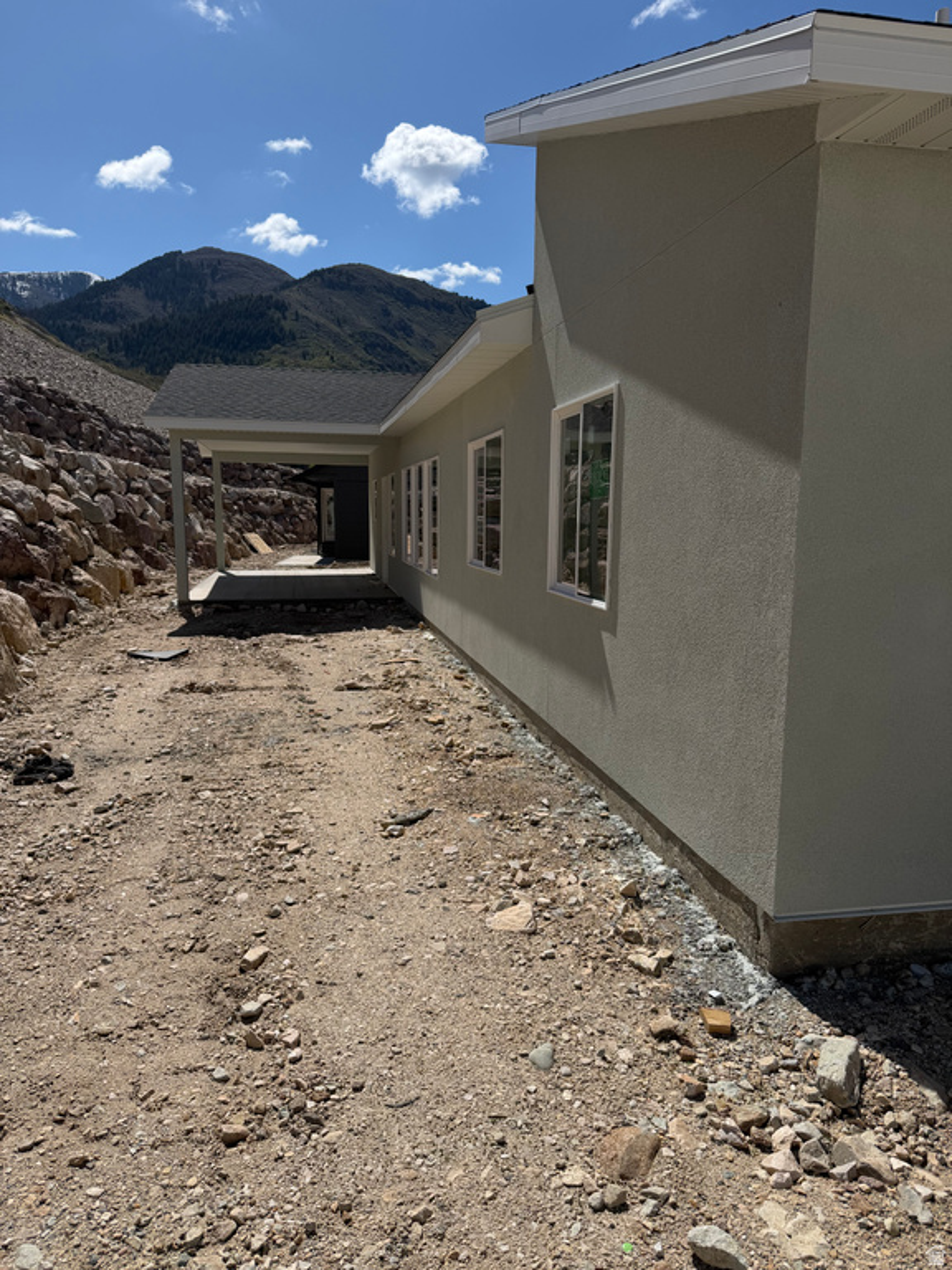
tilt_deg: -10.2
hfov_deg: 56.8
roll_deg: +0.8
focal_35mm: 24
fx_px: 880
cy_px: 635
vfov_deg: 71.6
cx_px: 476
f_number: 1.78
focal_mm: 6.76
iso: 80
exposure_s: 1/9091
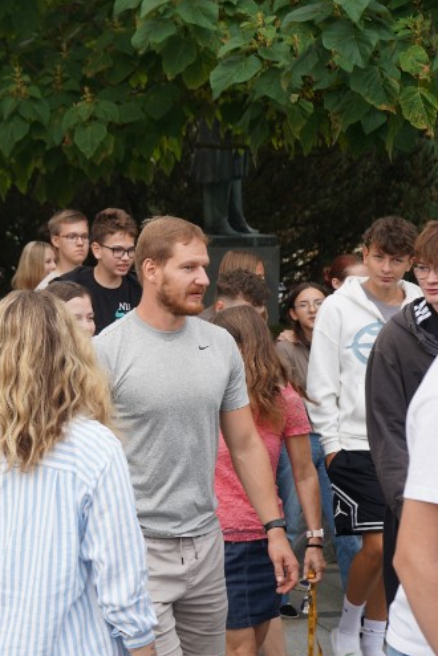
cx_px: -48
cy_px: 349
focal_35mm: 84
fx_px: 1533
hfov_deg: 15.8
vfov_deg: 24.2
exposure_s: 1/200
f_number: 5
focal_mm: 52
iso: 160
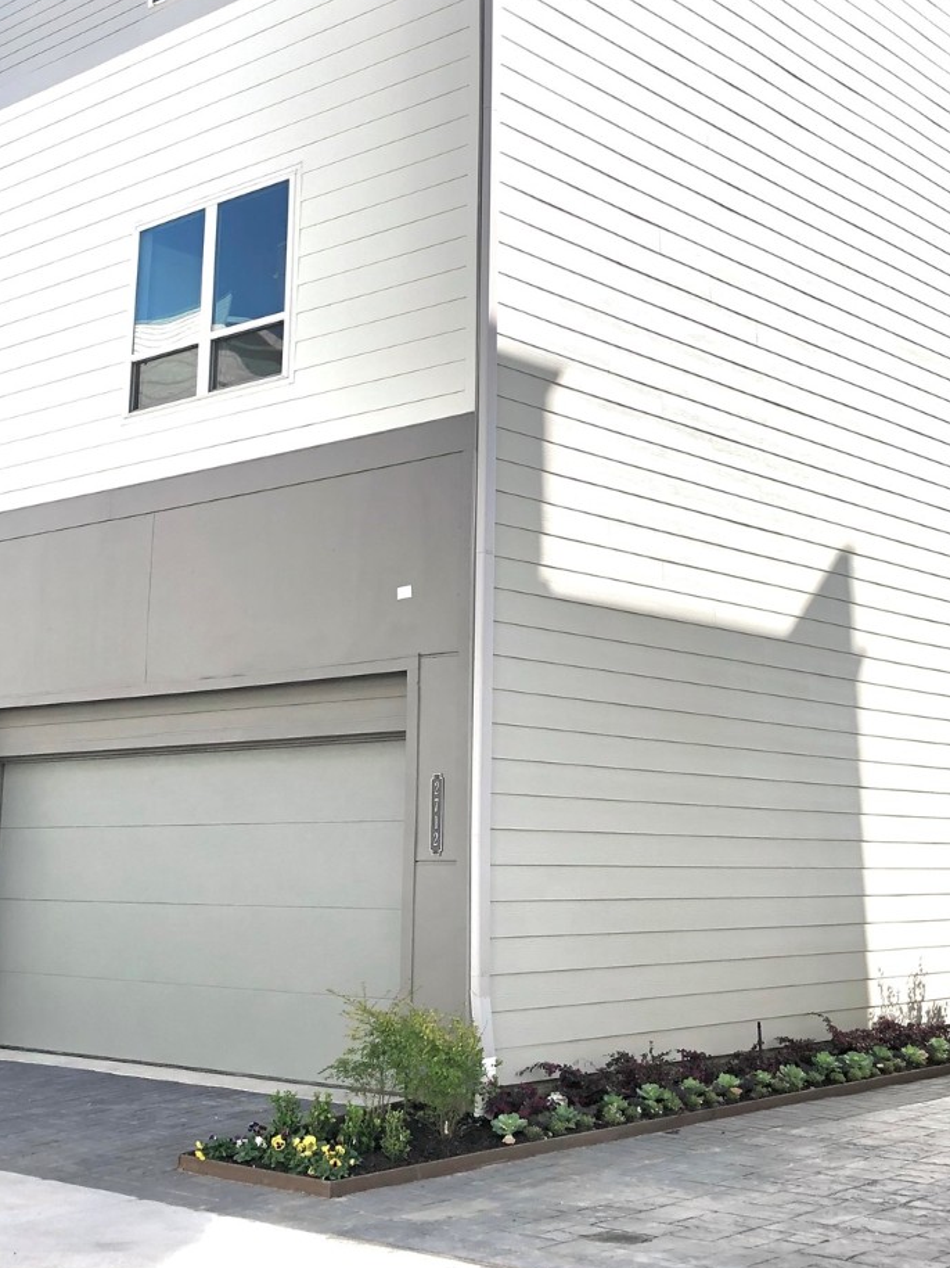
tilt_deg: +13.2
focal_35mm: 47
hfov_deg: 30.8
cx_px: 586
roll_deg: -1.0
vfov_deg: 40.1
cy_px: 467
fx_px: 1720
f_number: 1.8
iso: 20
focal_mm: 4
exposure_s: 1/923
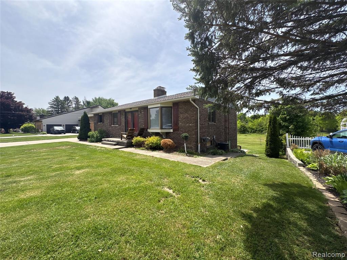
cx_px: 174
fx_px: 140
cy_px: 130
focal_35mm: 14
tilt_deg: -1.5
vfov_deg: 85.7
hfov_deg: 102.1
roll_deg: +1.4
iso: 50
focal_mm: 2.22
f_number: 2.2
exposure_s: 1/1477
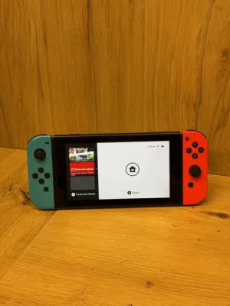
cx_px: 115
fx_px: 425
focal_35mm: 48
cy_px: 153
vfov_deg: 39.7
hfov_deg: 30.3
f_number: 1.78
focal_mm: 6.76
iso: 80
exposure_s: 1/50
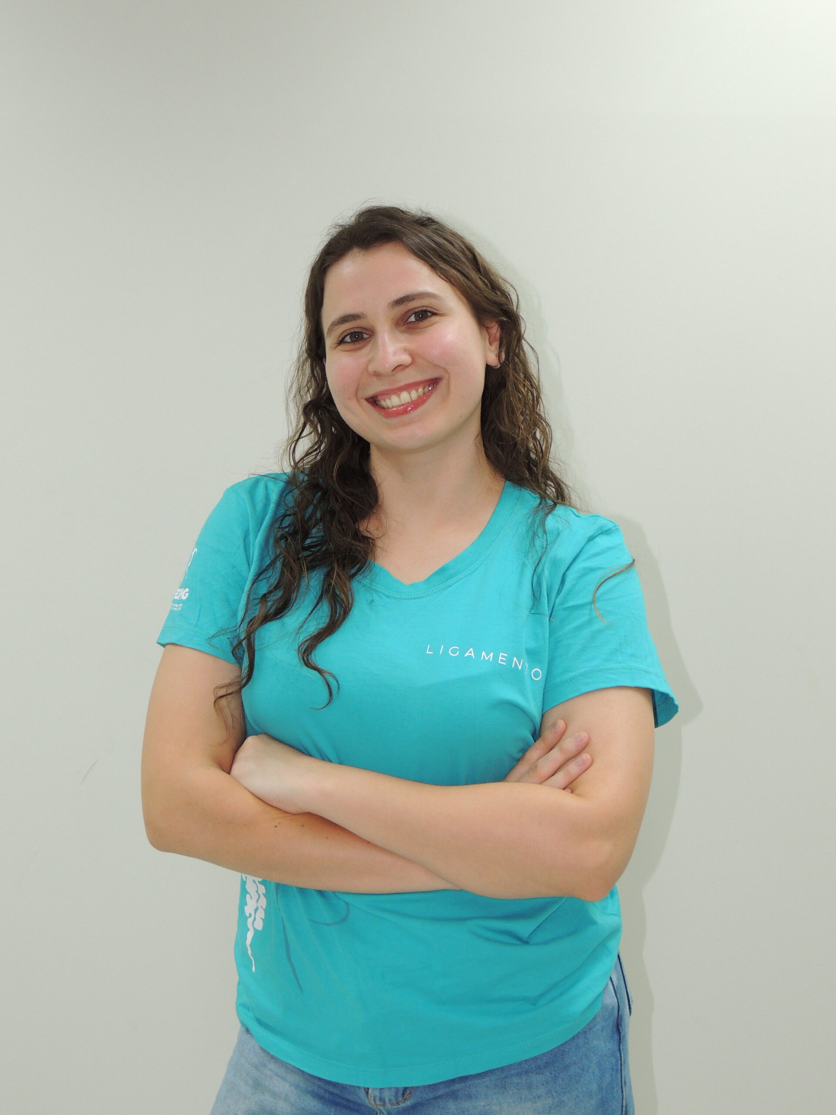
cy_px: 558
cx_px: 418
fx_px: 1610
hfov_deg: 29.1
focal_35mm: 50
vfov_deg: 38.2
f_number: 3.6
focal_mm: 8.9
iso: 280
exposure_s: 1/50
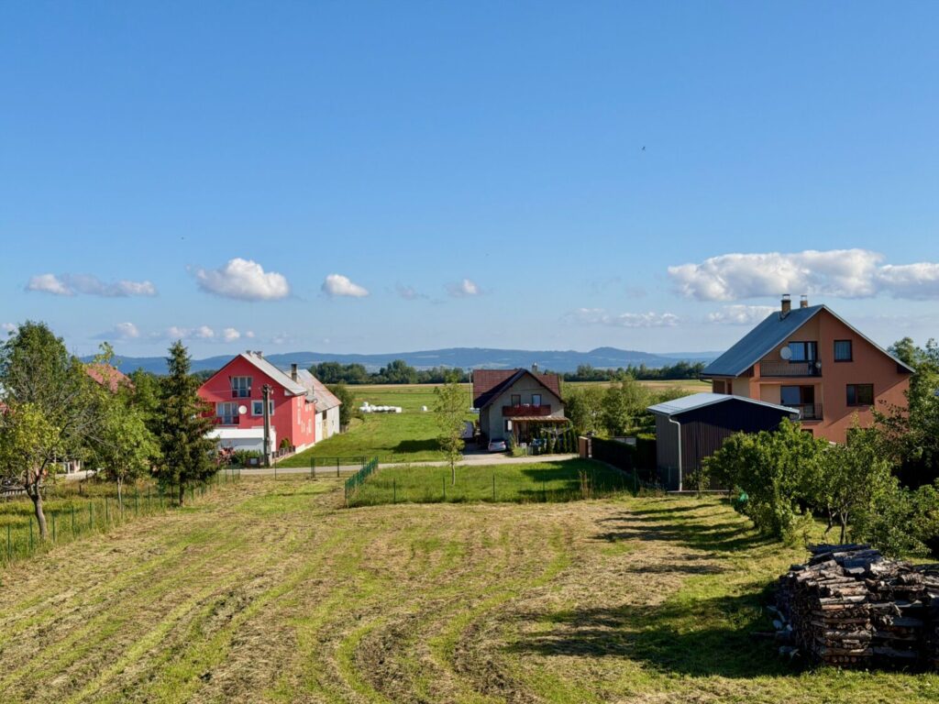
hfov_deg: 39.7
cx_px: 470
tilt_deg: -0.2
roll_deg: +1.5
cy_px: 352
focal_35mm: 48
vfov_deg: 30.3
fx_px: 1302
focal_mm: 6.76
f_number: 1.78
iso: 64
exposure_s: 1/5587
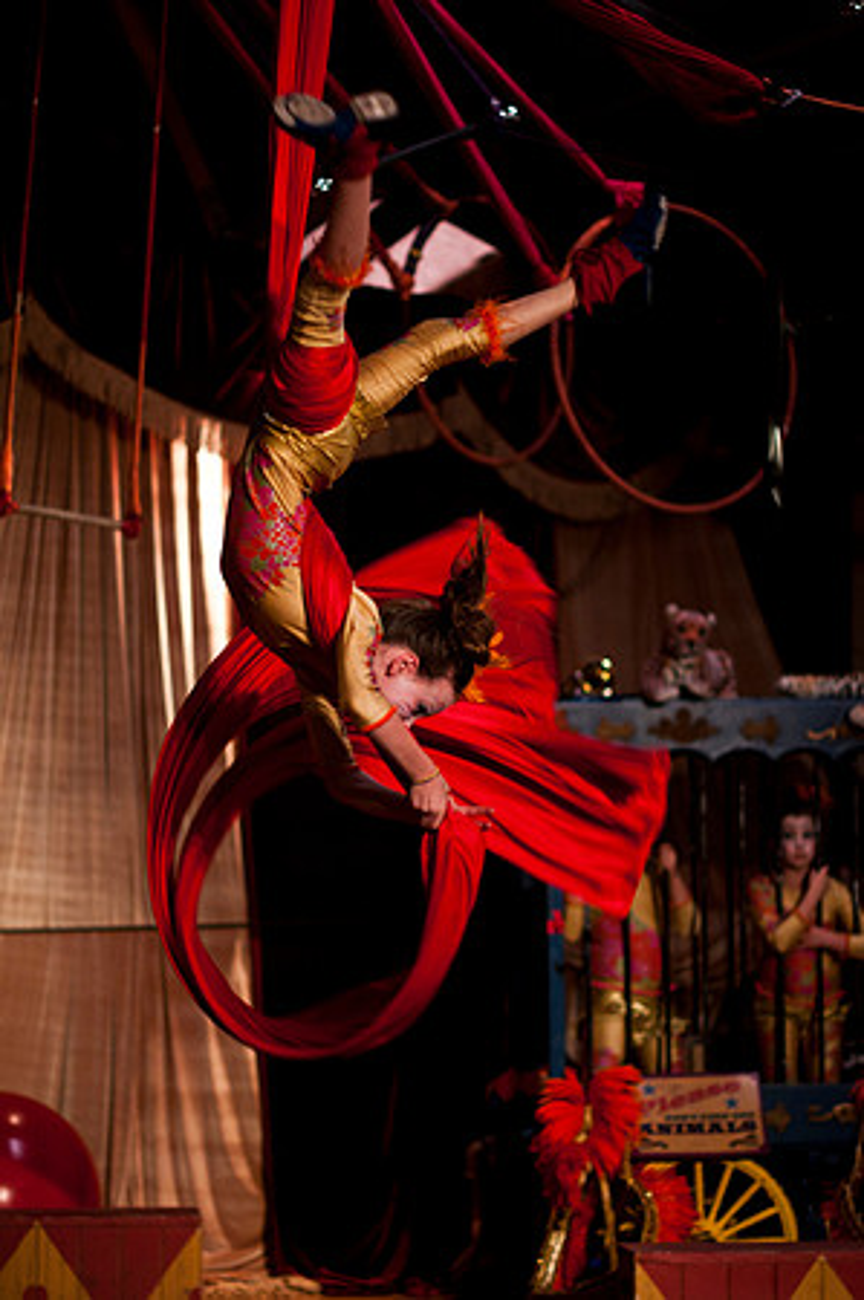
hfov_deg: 18.1
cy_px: 650
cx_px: 432
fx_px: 2706
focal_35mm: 75
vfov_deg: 27.0
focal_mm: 50
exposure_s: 1/250
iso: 800
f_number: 1.4
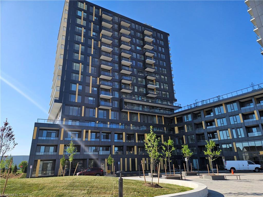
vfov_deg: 58.9
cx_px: 132
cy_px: 98
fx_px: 175
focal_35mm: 23
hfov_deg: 73.9
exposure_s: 1/1186
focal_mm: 5.4
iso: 25
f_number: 1.8
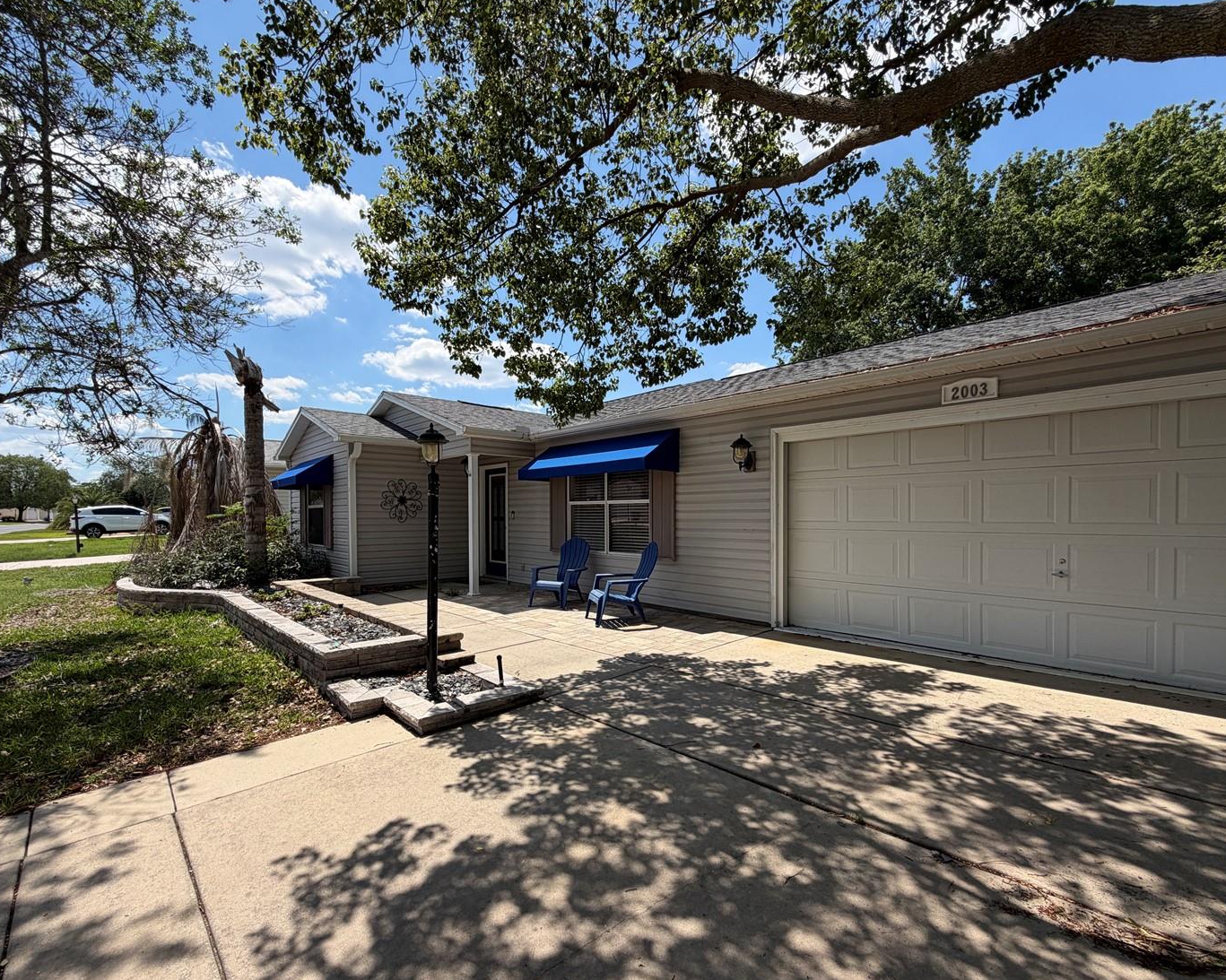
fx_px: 580
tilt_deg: +0.0
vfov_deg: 80.2
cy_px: 525
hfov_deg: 93.1
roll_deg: +0.2
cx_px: 593
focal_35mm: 16
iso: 20
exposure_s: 1/770
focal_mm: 2.22
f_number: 2.2
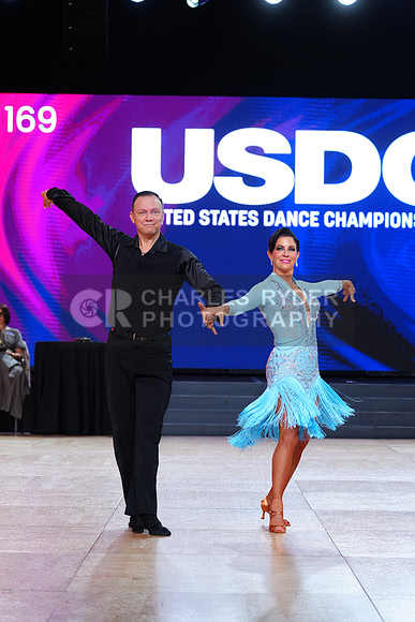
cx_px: 208
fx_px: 1555
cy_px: 311
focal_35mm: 90
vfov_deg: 22.6
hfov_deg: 15.2
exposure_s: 1/400
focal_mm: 90
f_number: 4
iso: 1000
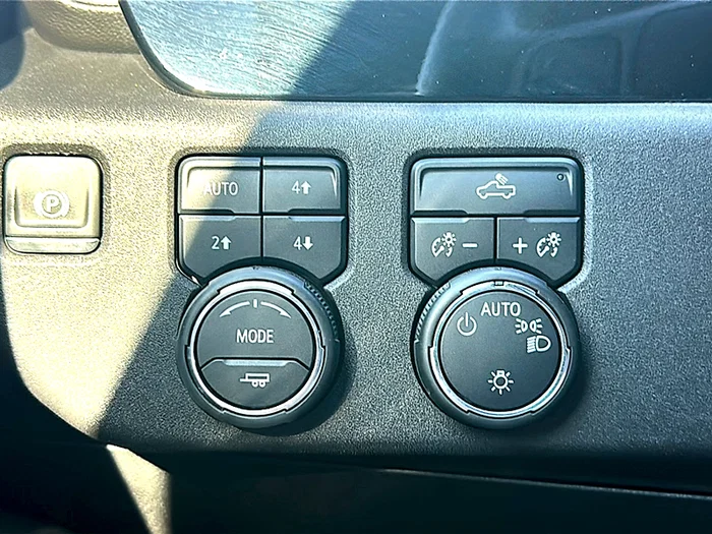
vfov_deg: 36.8
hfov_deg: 47.9
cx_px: 356
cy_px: 267
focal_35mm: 39
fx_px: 802
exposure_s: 1/48
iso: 50
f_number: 1.78
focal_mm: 6.86
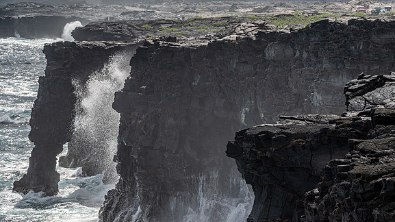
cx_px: 211
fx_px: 2890
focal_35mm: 276
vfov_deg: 4.4
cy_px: 124
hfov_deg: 7.8
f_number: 13
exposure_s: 1/320
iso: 200
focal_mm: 240
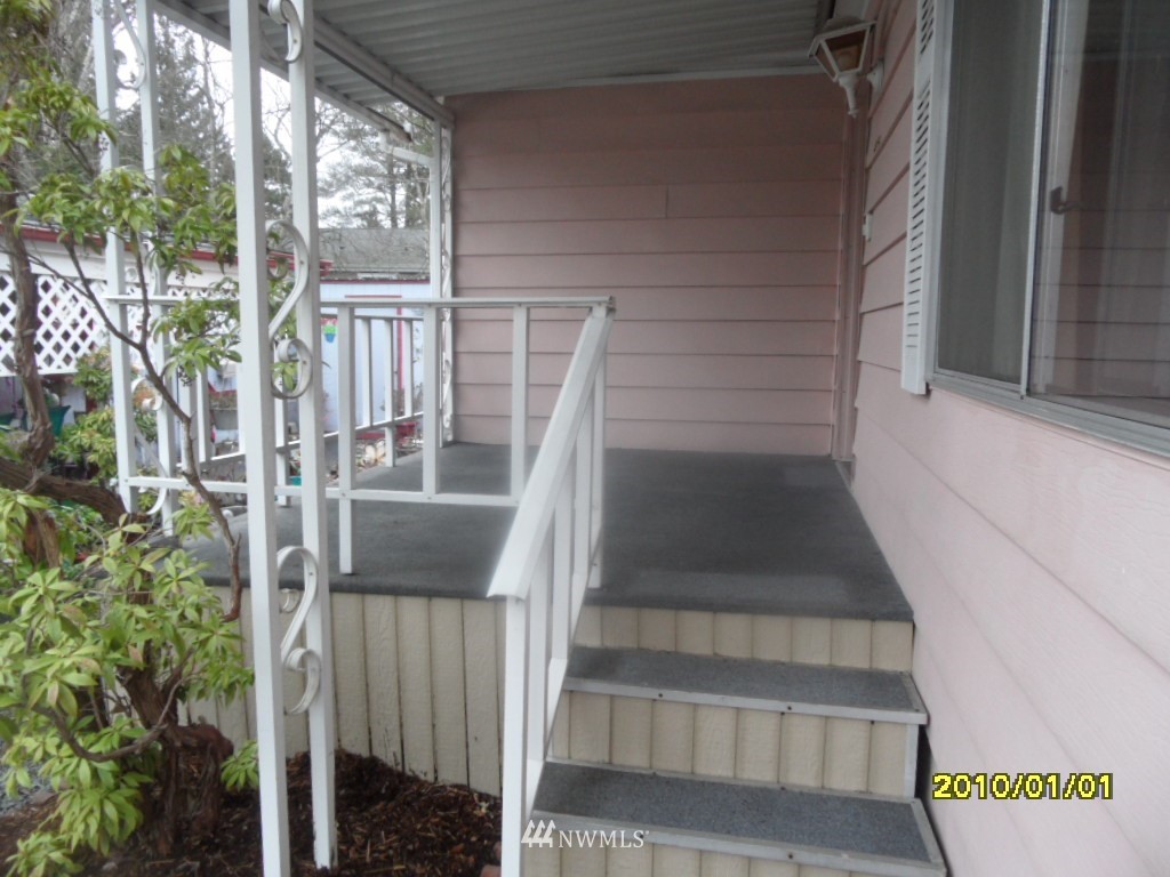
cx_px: 585
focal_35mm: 24
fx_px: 811
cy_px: 438
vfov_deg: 56.8
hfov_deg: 71.6
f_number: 3.2
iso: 160
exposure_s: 1/30
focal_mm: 3.9
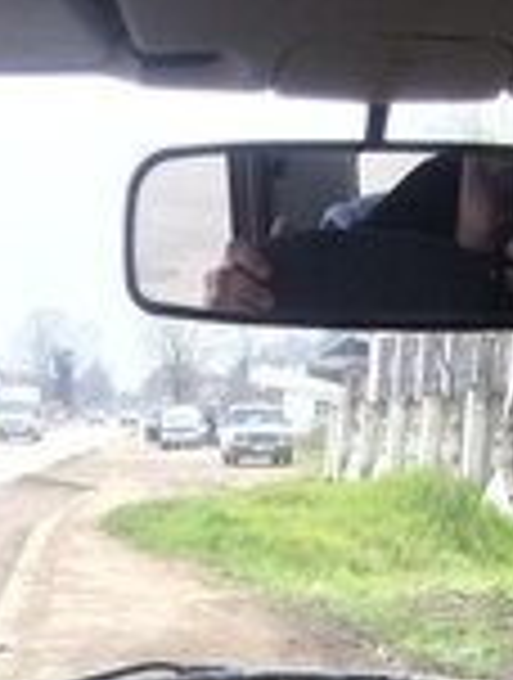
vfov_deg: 18.0
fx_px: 1869
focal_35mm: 95
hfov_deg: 15.6
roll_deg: -2.5
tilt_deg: -18.6
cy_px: 1076
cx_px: 284
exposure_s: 1/507
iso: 32
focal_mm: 4.15
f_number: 2.2
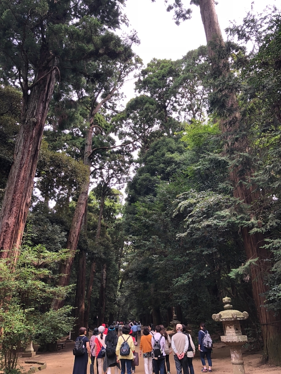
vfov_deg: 63.4
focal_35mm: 28
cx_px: 140
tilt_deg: +23.6
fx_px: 303
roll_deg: +4.3
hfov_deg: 49.7
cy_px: 187
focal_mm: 4
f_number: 1.8
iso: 50
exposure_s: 1/120
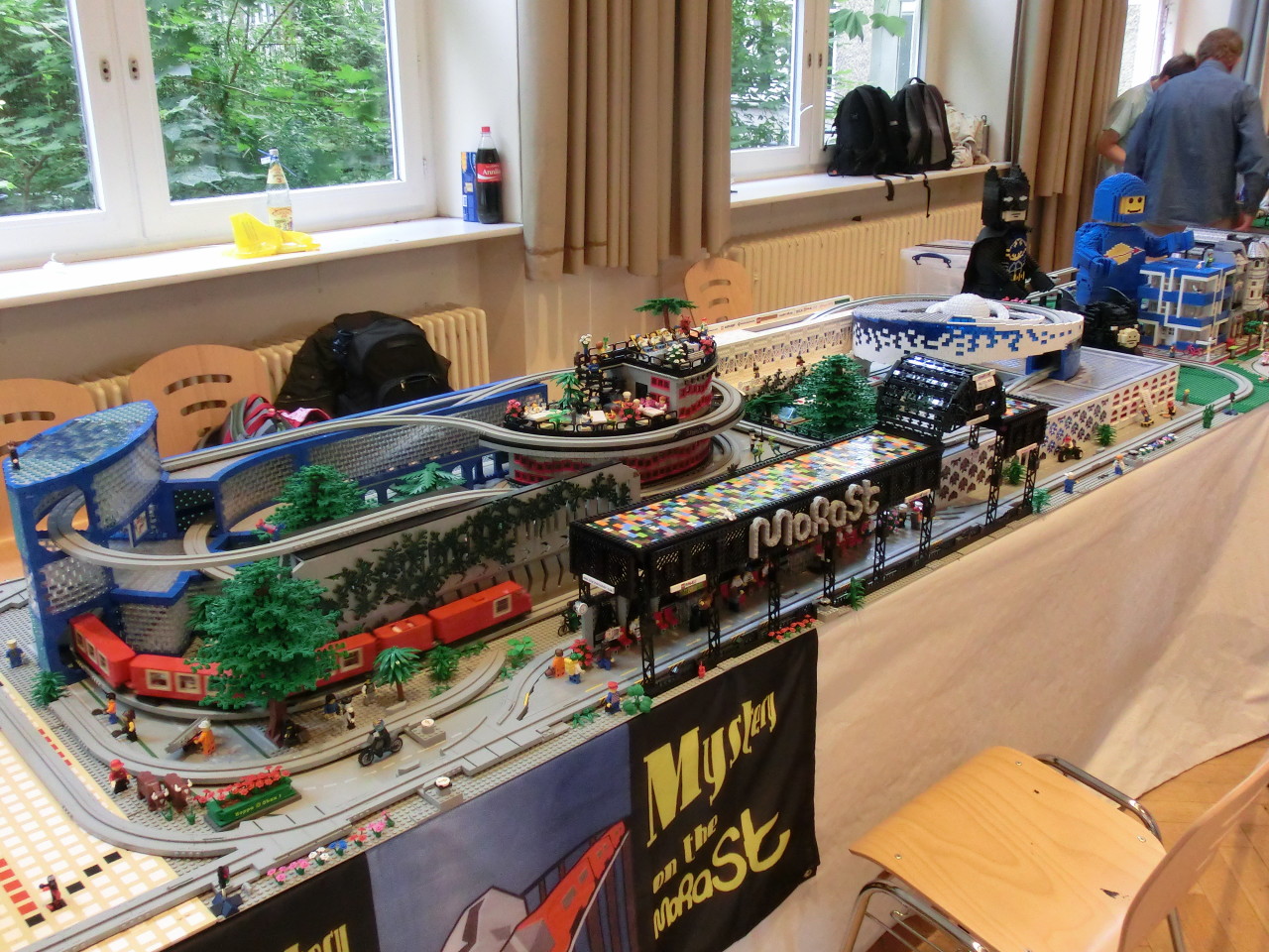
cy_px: 476
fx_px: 1356
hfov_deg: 50.1
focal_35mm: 37
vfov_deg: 38.7
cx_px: 634
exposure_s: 1/50
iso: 800
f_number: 3.9
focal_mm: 6.61
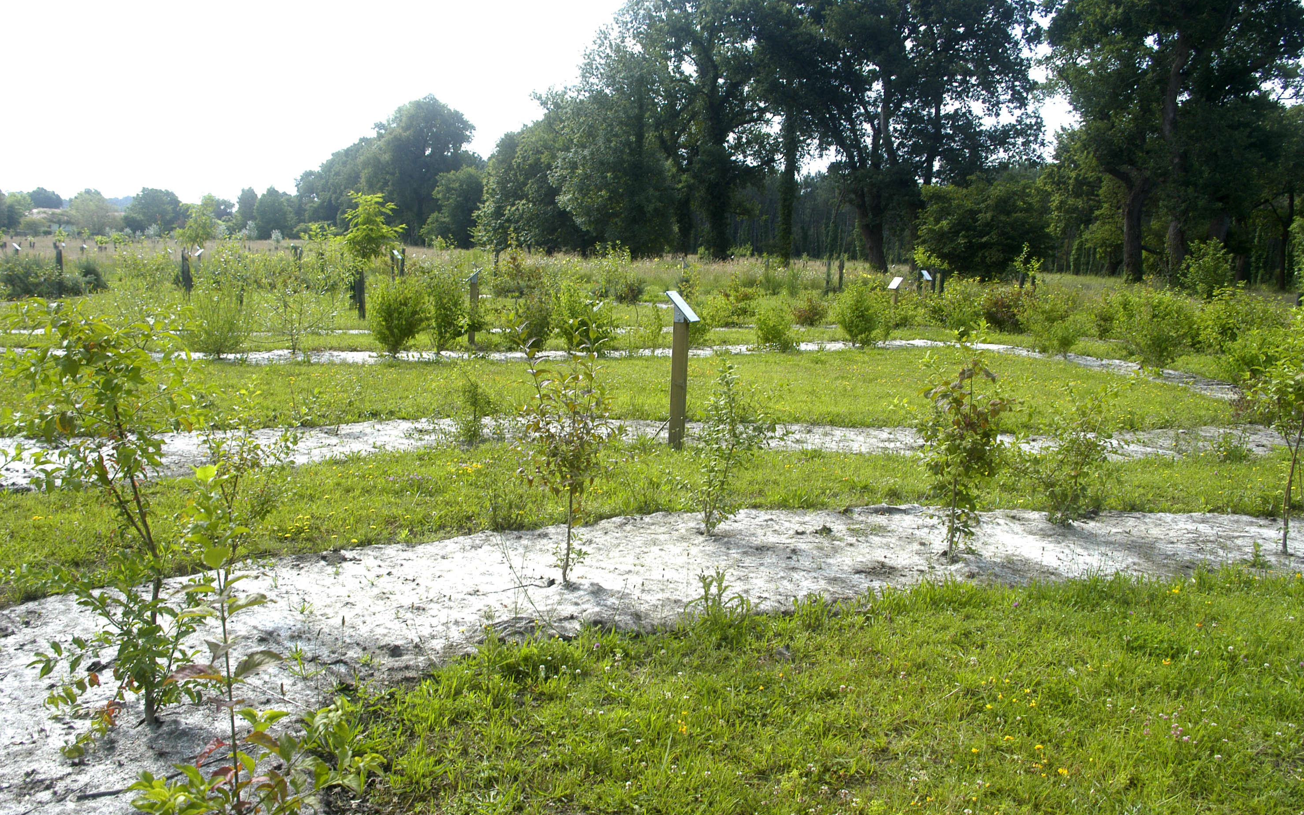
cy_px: 395
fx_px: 1102
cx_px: 655
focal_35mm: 31
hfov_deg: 61.2
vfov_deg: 40.6
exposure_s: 1/320
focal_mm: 20
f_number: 9
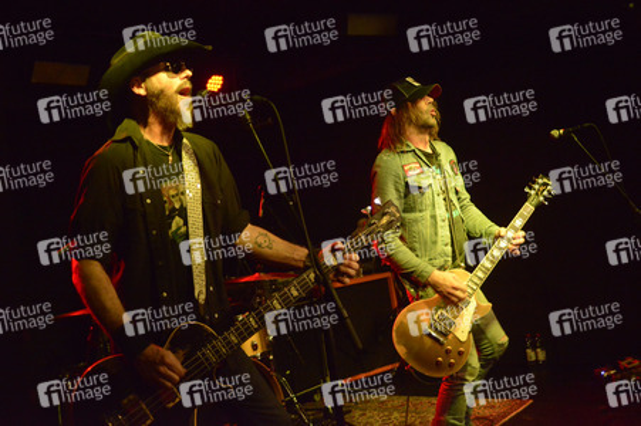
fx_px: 623
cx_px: 320
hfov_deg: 54.5
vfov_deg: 37.8
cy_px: 213
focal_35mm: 35
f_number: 3.3
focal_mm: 35
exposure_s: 1/125
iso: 10159
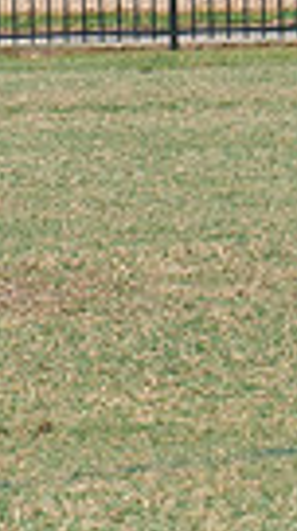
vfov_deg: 2.8
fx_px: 10905
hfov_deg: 1.6
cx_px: -562
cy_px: 25
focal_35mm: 775
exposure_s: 1/1250
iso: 250
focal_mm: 70
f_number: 5.6
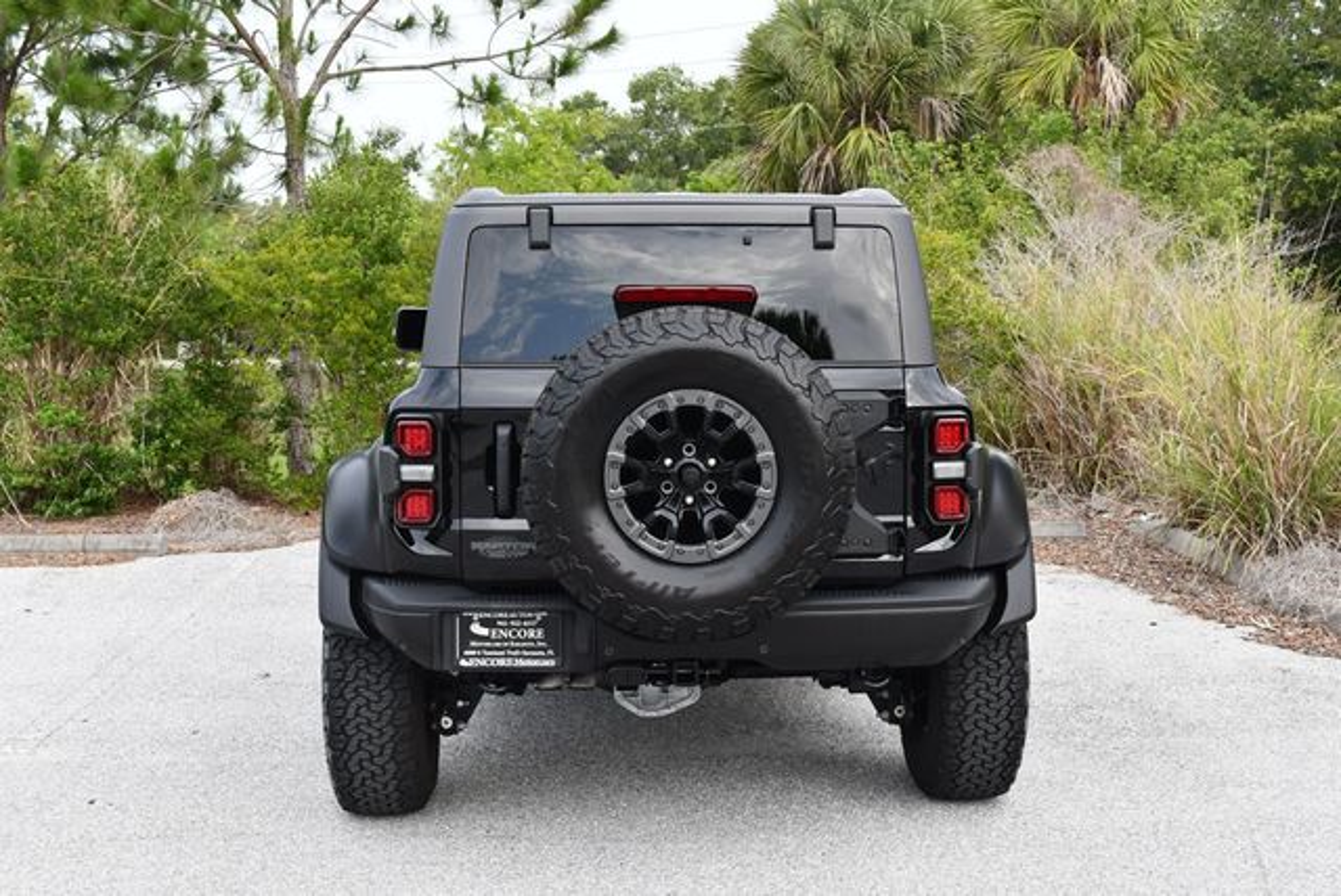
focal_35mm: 48
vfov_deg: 28.1
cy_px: 448
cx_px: 670
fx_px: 1790
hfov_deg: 41.1
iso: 250
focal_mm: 24
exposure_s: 1/250
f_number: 5.6
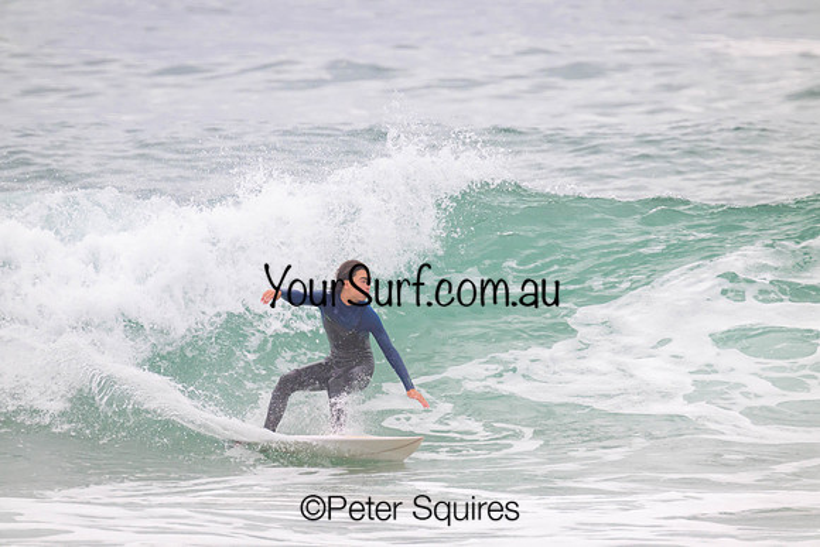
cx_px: 410
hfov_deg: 2.6
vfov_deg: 1.7
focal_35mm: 800
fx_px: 18226
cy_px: 274
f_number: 11
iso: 1400
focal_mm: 800
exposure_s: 1/2000
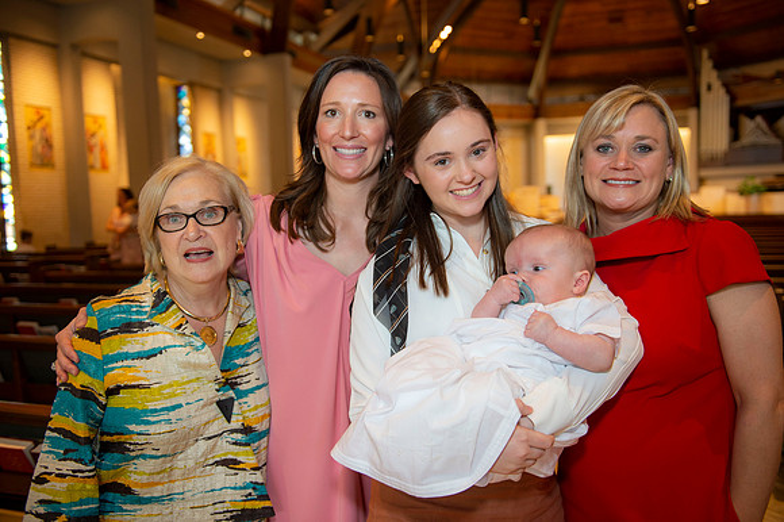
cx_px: 392
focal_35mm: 32
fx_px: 696
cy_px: 261
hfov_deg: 58.7
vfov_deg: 41.1
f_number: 3.2
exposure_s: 1/100
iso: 1000
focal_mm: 32
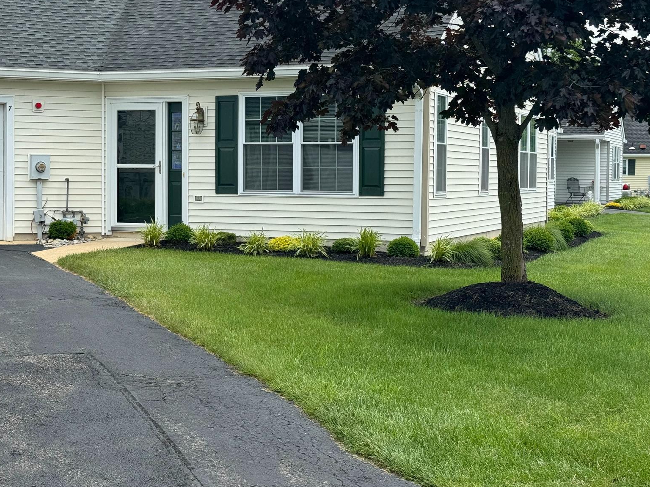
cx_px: 222
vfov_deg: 22.9
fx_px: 1202
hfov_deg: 30.1
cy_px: 193
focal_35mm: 64
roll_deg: -0.5
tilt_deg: -3.2
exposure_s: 1/2833
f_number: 1.78
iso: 64
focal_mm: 6.76
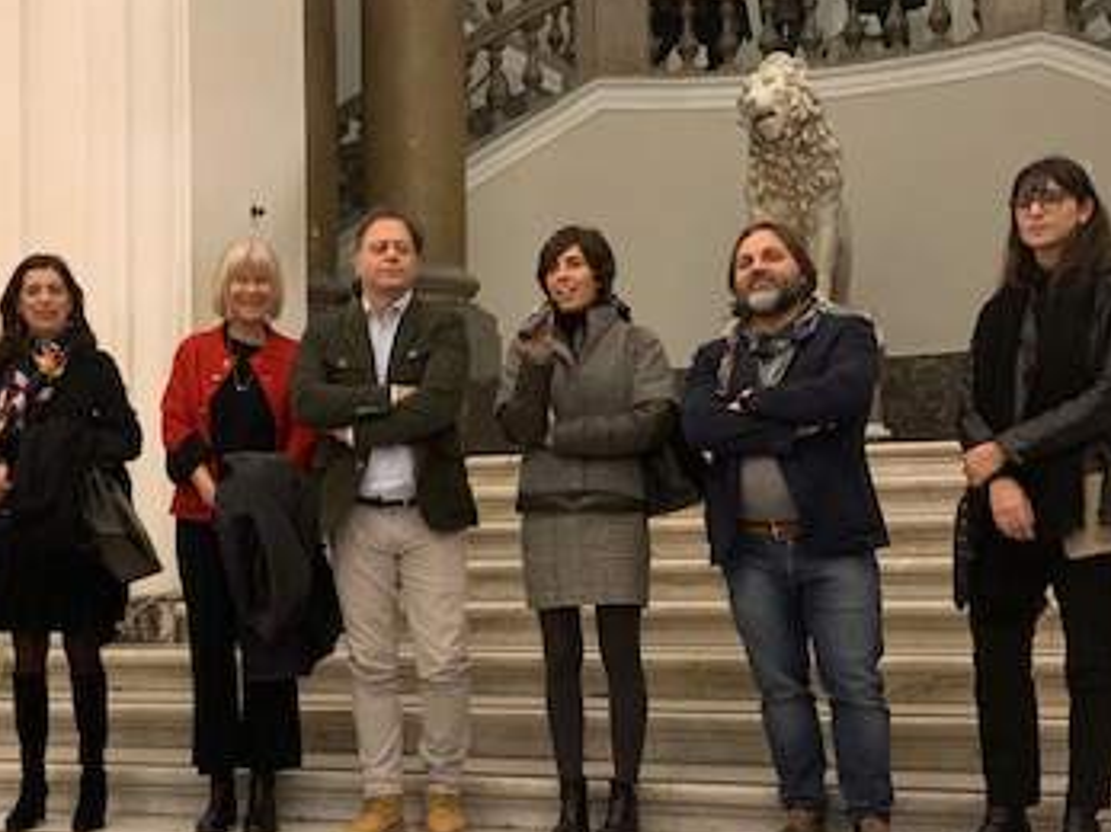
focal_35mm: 48
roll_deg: +0.8
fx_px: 1540
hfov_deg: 39.2
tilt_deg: +2.6
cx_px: 378
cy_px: 493
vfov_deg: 30.2
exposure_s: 1/33
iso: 320
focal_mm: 4.25
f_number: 1.8
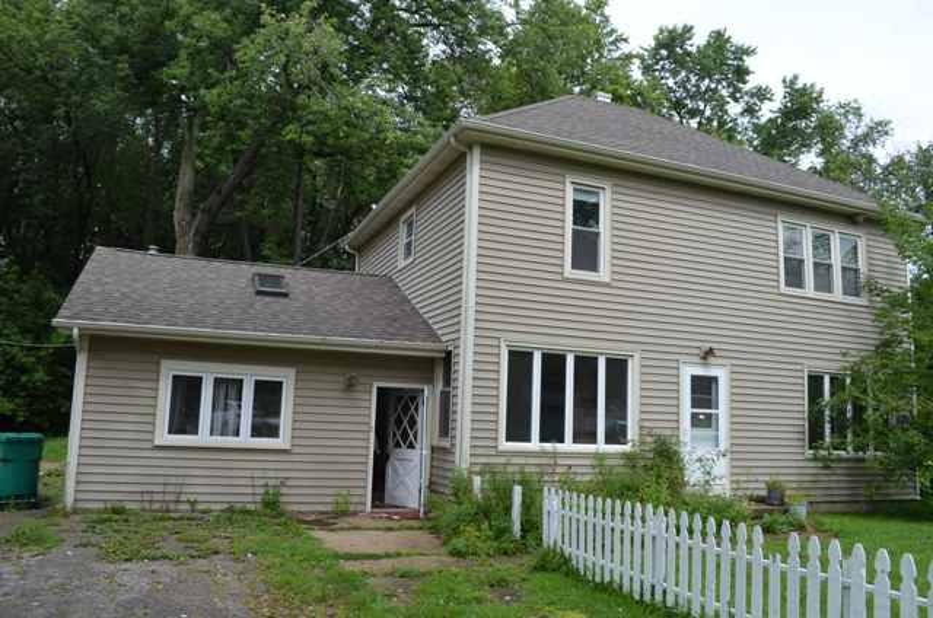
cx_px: 466
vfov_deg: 47.7
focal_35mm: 27
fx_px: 698
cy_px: 309
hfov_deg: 67.5
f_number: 8
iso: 200
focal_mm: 18
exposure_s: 1/250
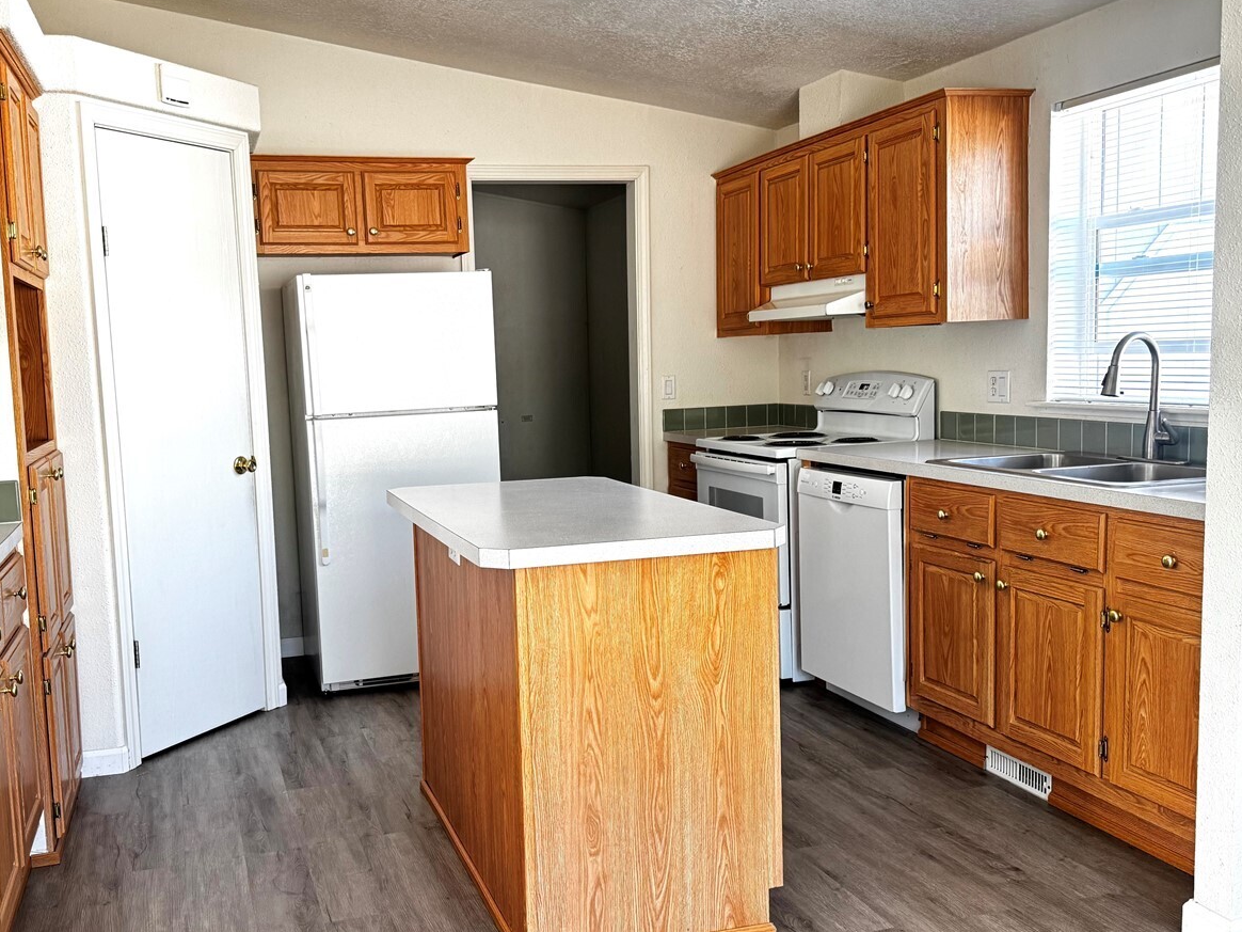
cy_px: 499
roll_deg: +1.5
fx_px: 1184
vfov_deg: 42.9
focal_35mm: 33
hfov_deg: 55.1
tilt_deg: -6.6
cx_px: 527
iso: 200
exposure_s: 1/86
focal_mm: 6.76
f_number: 1.78
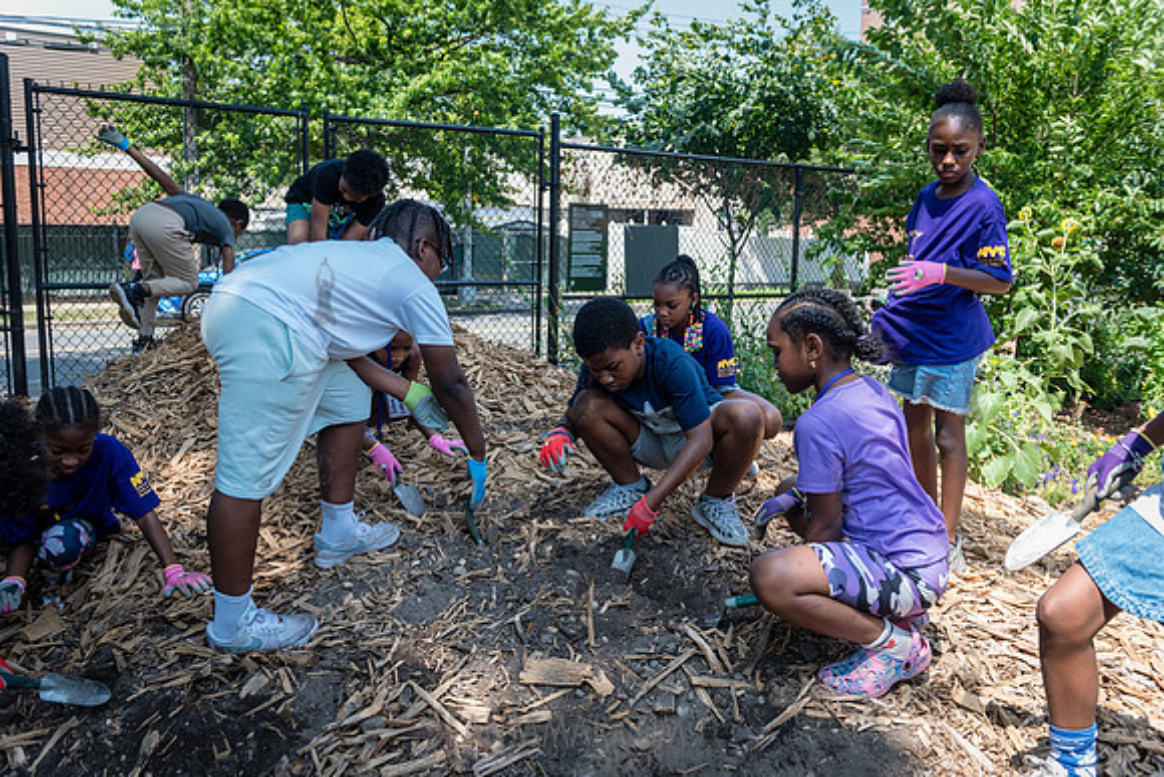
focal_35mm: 31
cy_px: 388
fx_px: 1003
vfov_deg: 42.3
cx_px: 582
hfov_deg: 60.3
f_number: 4
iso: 500
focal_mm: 31
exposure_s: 1/640
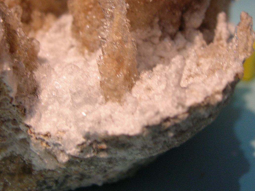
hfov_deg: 33.8
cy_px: 50
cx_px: 138
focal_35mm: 57
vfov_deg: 25.3
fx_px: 419
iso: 81
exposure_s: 1/3.9
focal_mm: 6.2
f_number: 2.7
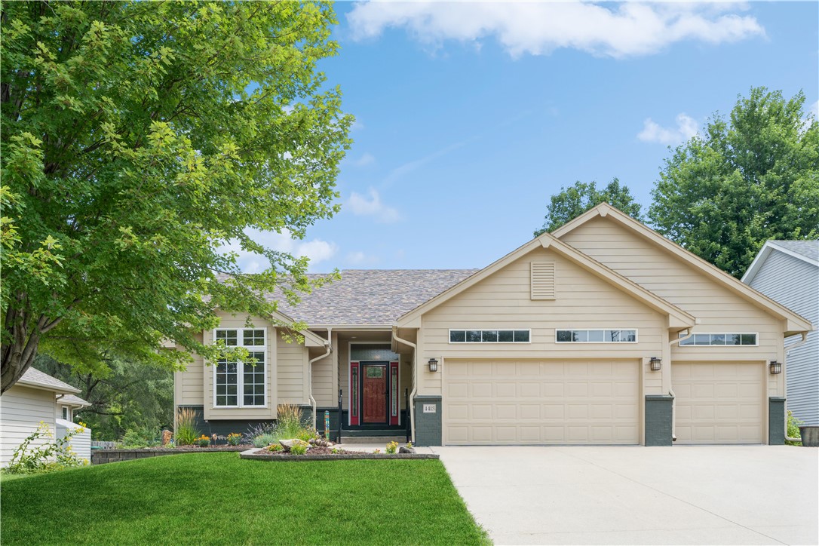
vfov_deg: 43.6
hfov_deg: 61.9
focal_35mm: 30
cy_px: 273
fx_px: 682
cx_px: 410
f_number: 8
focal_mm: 30
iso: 200
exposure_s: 1/160
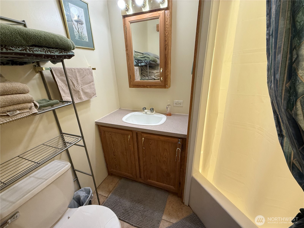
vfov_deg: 85.7
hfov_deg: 102.1
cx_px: 152
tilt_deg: -20.0
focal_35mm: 14
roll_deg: +1.4
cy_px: 114
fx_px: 123
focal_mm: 2.22
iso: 320
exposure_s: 1/120
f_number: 2.2
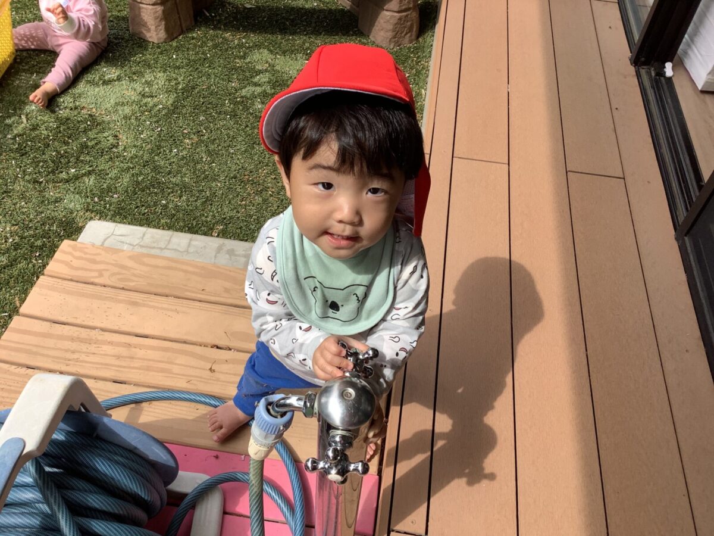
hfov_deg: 58.4
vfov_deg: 45.4
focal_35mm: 31
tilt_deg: -49.6
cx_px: 357
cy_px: 268
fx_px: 639
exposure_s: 1/529
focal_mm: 3.3
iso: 25
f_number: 2.4
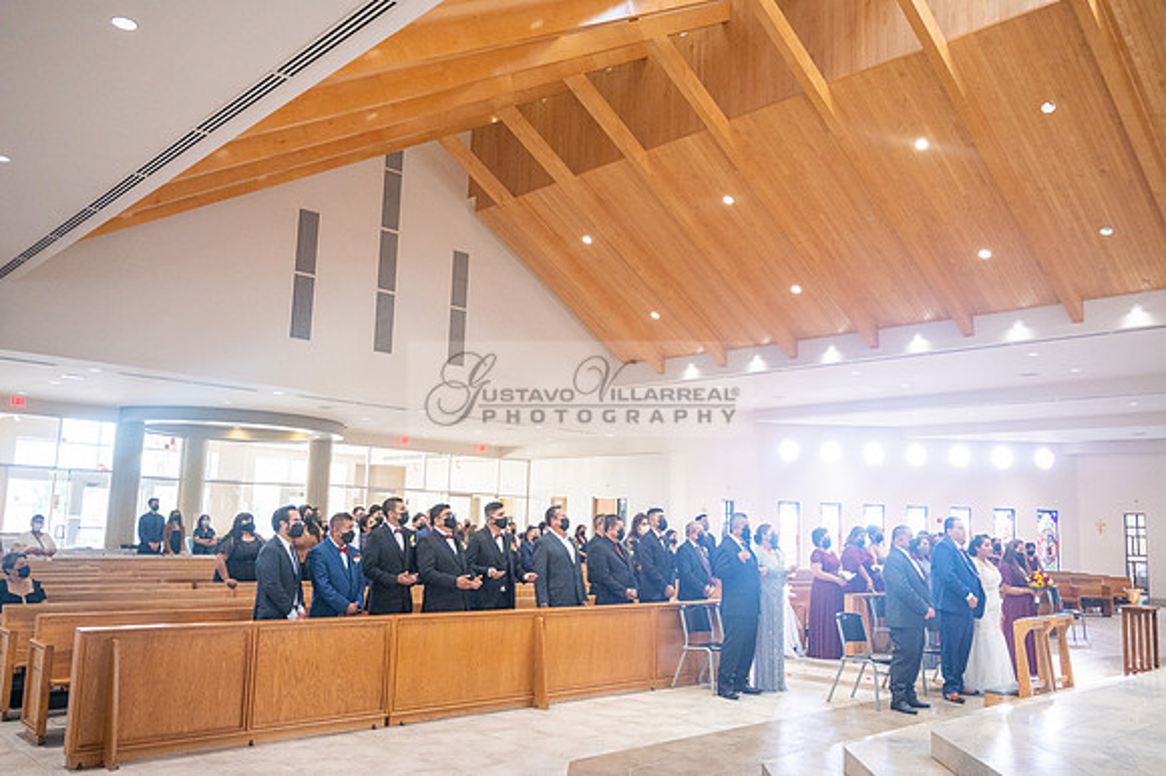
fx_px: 955
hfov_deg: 62.8
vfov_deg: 44.2
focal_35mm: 30
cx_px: 583
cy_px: 388
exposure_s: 1/200
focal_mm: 29.5
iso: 2500
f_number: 4
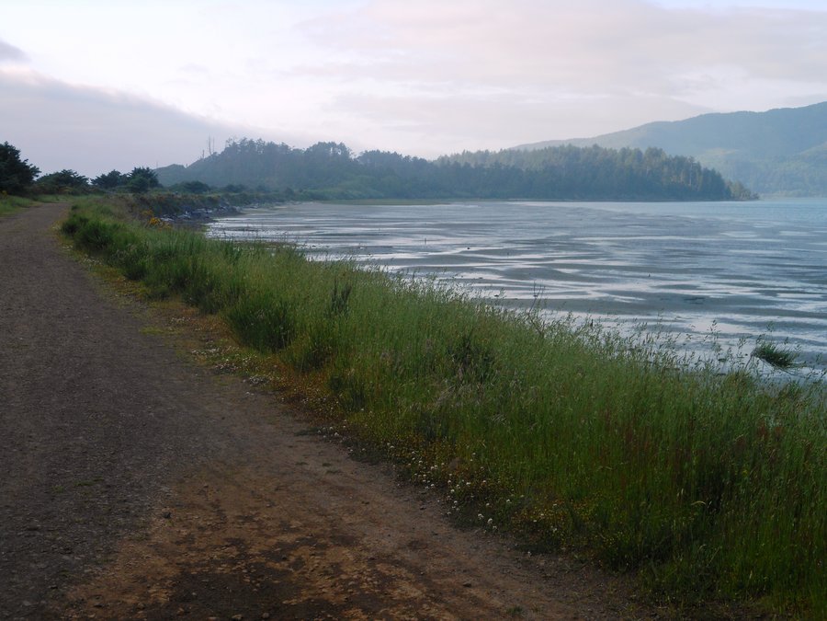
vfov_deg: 29.1
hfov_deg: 38.2
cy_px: 310
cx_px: 414
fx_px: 1195
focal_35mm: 50
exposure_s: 1/400
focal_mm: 8.9
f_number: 4
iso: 80
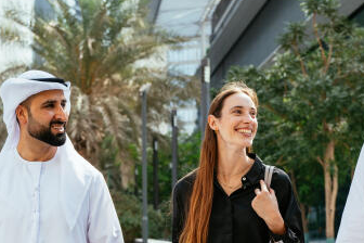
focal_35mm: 75
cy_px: 185
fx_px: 758
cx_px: 185
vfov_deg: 18.1
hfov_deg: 27.0
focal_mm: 36
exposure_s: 1/2000
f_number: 3.2
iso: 320
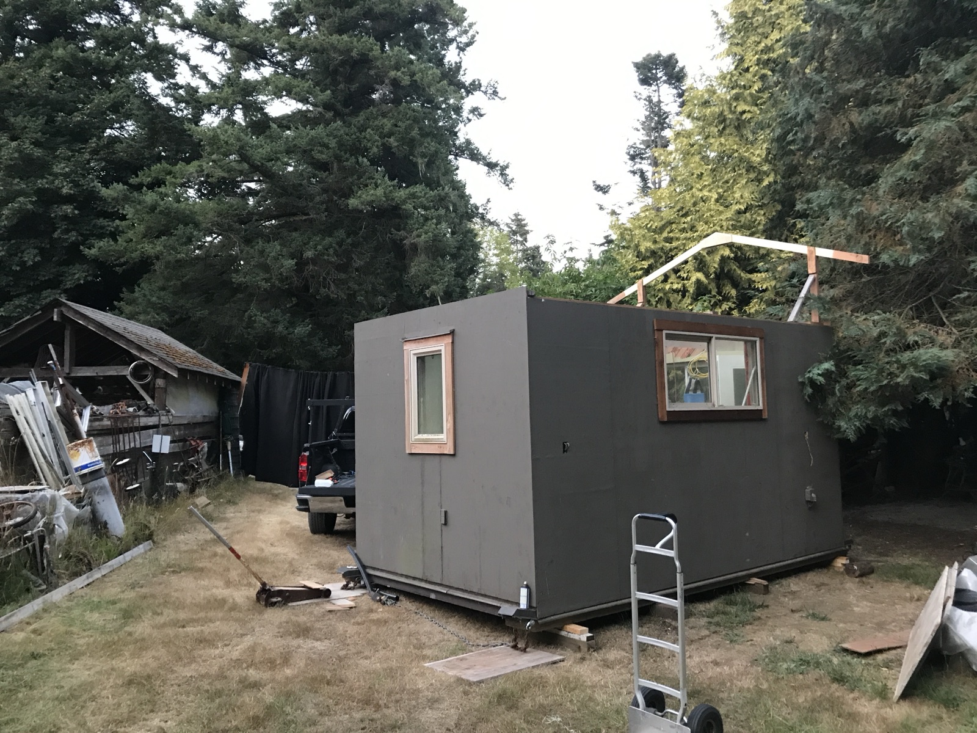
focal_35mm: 28
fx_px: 790
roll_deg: +1.4
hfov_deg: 63.4
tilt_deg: +4.2
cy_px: 366
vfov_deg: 49.7
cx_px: 488
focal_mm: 3.99
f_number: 1.8
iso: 80
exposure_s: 1/15
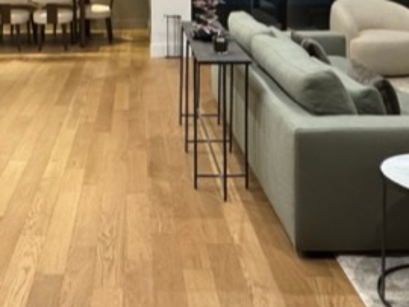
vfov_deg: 25.7
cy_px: -22
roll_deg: +0.4
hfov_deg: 35.6
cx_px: 121
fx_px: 627
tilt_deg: -5.0
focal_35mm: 53
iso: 1000
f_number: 2.2
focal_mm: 2.22
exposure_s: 1/60
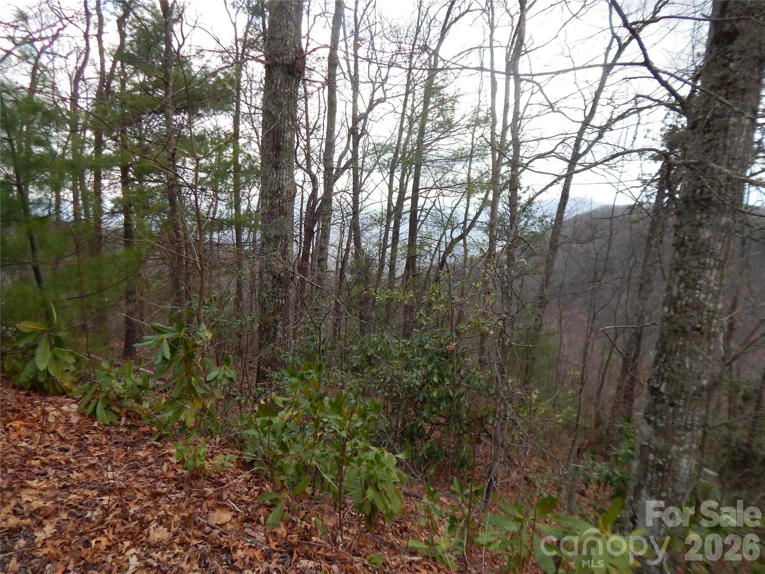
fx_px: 508
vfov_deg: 58.9
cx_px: 382
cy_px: 287
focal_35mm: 23
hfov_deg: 73.9
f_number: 3
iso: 125
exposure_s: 1/500
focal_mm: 4
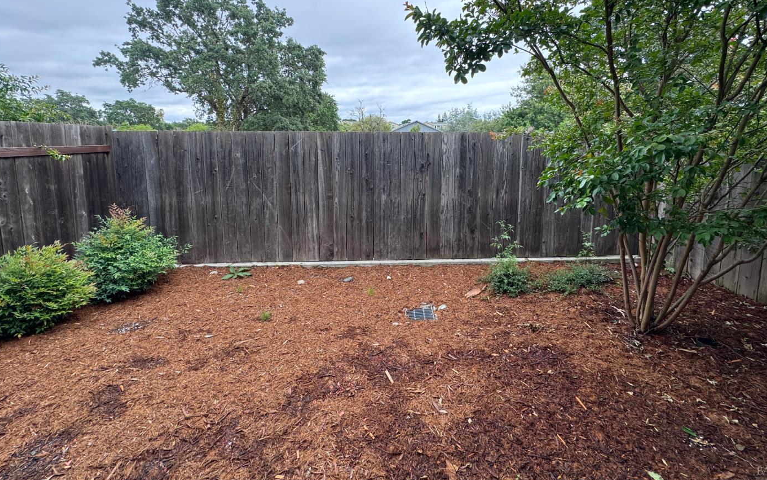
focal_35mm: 16
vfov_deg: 70.1
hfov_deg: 97.8
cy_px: 180
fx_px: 335
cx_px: 388
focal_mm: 2.22
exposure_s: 1/180
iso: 40
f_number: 2.2
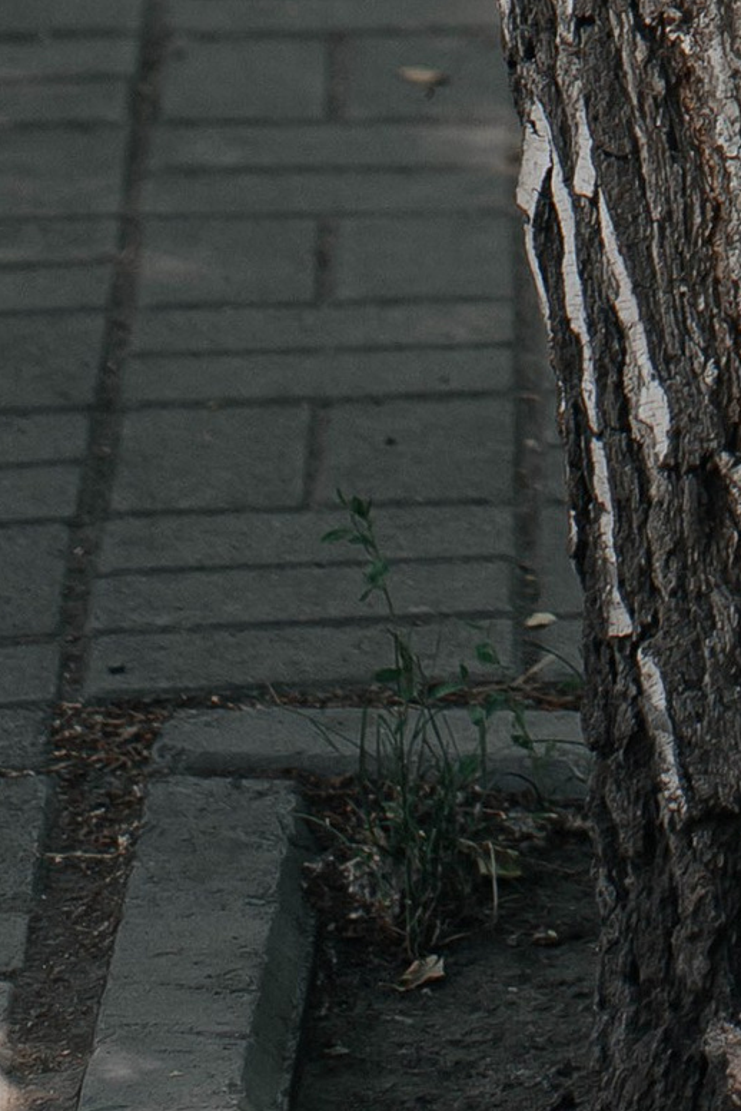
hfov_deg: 3.7
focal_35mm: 371
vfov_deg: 5.4
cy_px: -1551
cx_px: 1528
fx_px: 11444
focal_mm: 75
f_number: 3.2
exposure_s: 1/160
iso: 50
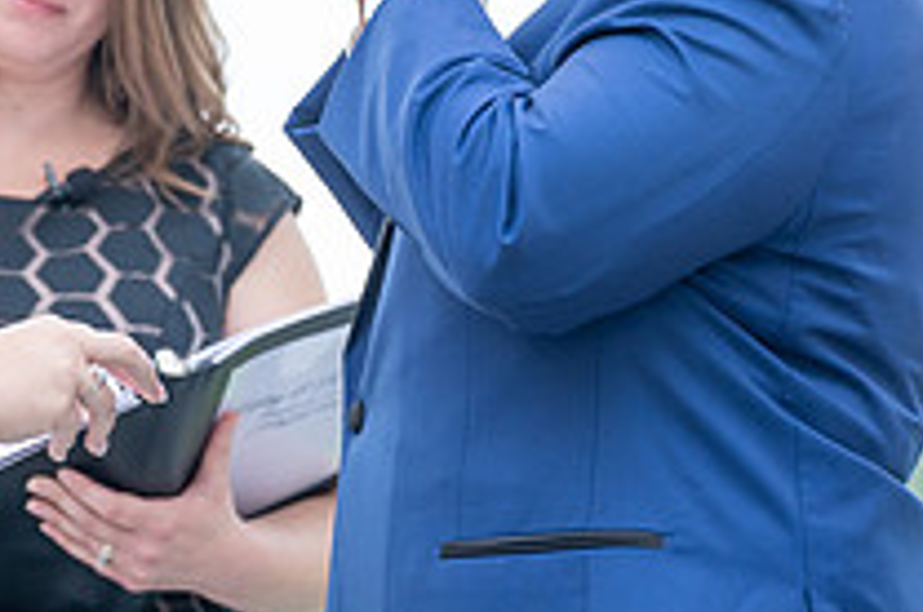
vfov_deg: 2.2
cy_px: 71
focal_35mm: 613
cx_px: 184
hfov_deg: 3.4
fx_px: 15692
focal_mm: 198
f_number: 4
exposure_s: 1/200
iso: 160
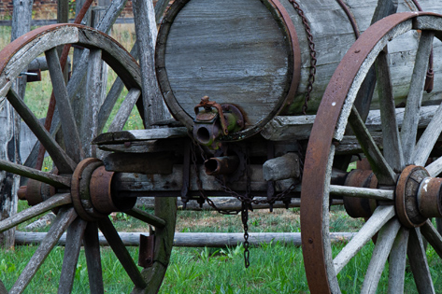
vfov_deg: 6.9
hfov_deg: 10.4
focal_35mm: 198
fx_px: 2430
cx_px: 298
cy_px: 132
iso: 200
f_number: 7.1
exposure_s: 1/320
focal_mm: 52
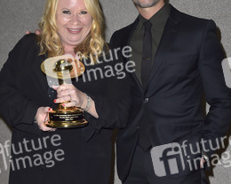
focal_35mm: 52
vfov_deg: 29.1
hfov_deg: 36.0
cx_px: 116
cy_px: 111
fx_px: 356
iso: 500
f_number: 6.3
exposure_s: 1/250
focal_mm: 36
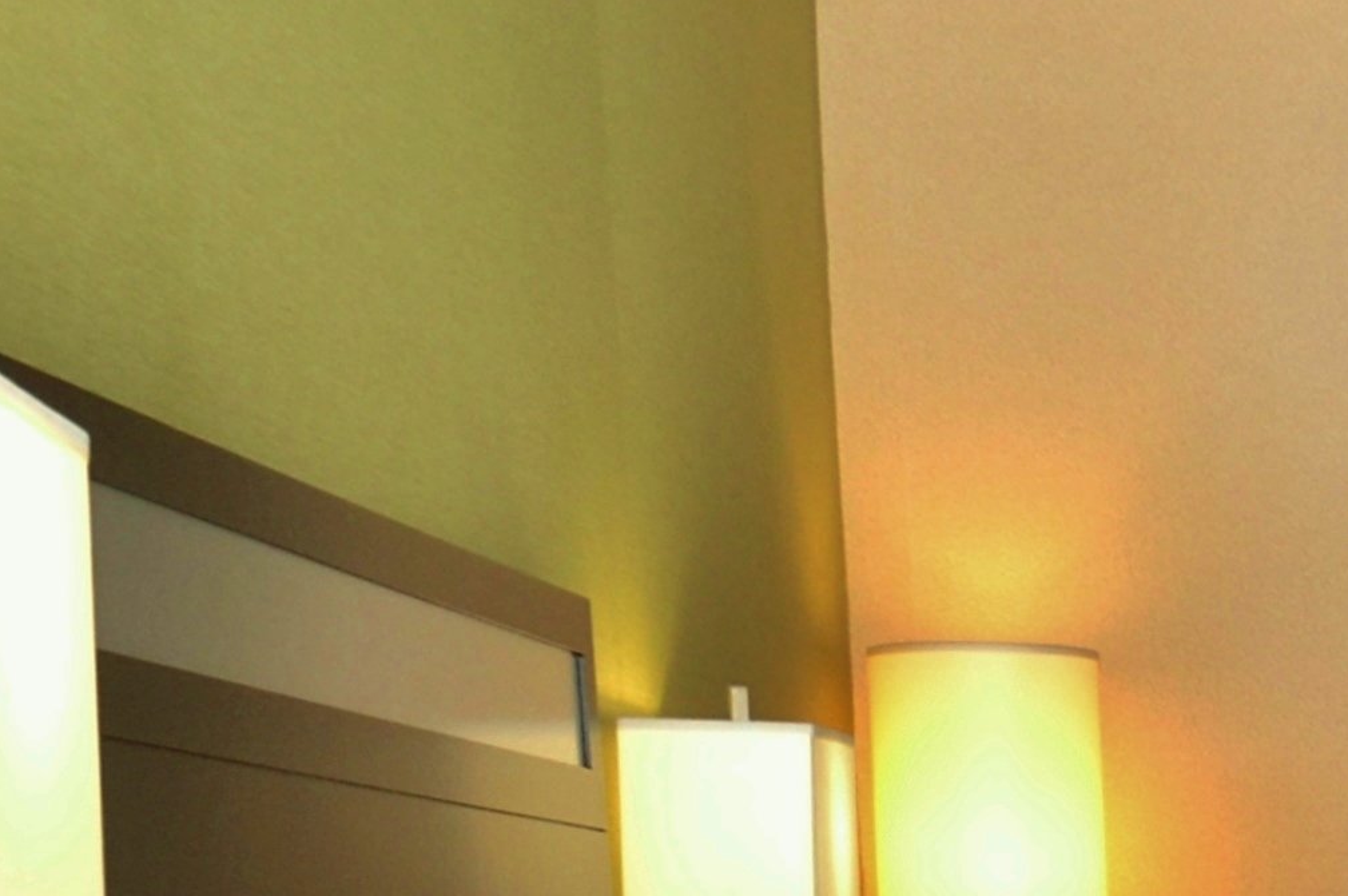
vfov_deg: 10.1
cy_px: 1932
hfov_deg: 14.4
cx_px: 2532
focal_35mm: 123
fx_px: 4602
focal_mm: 18
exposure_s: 1/60
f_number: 7.1
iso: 800
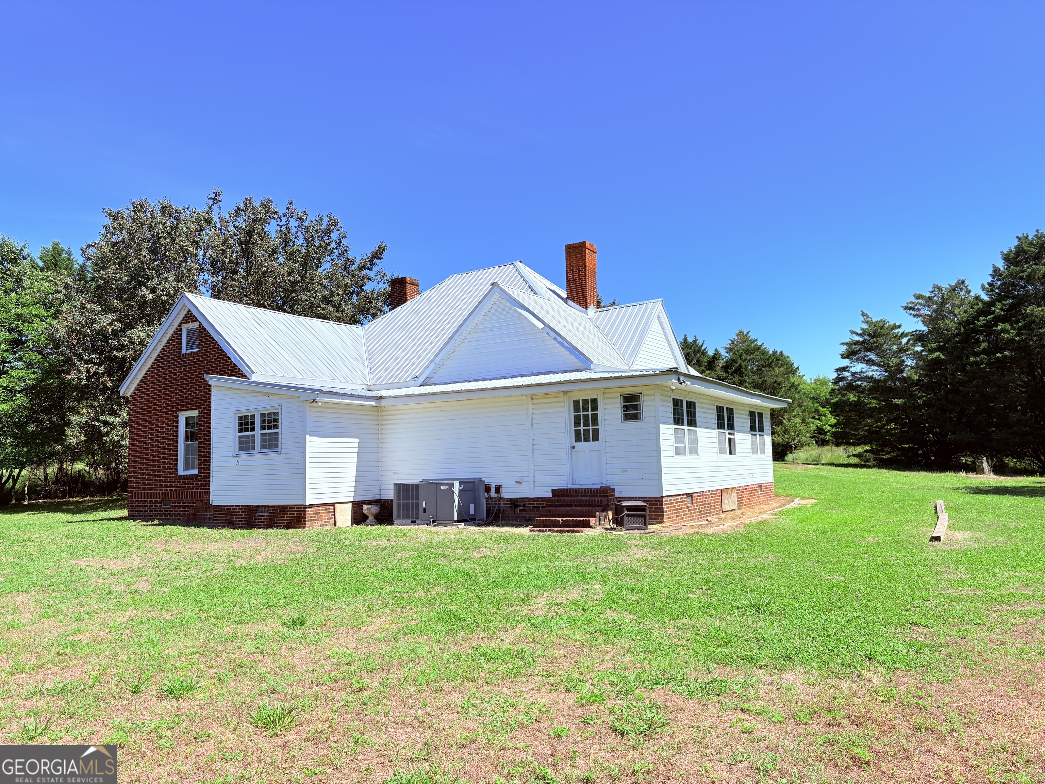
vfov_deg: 53.1
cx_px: 522
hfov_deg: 67.3
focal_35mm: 26
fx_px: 785
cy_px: 392
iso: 50
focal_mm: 5.96
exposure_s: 1/2747
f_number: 1.6
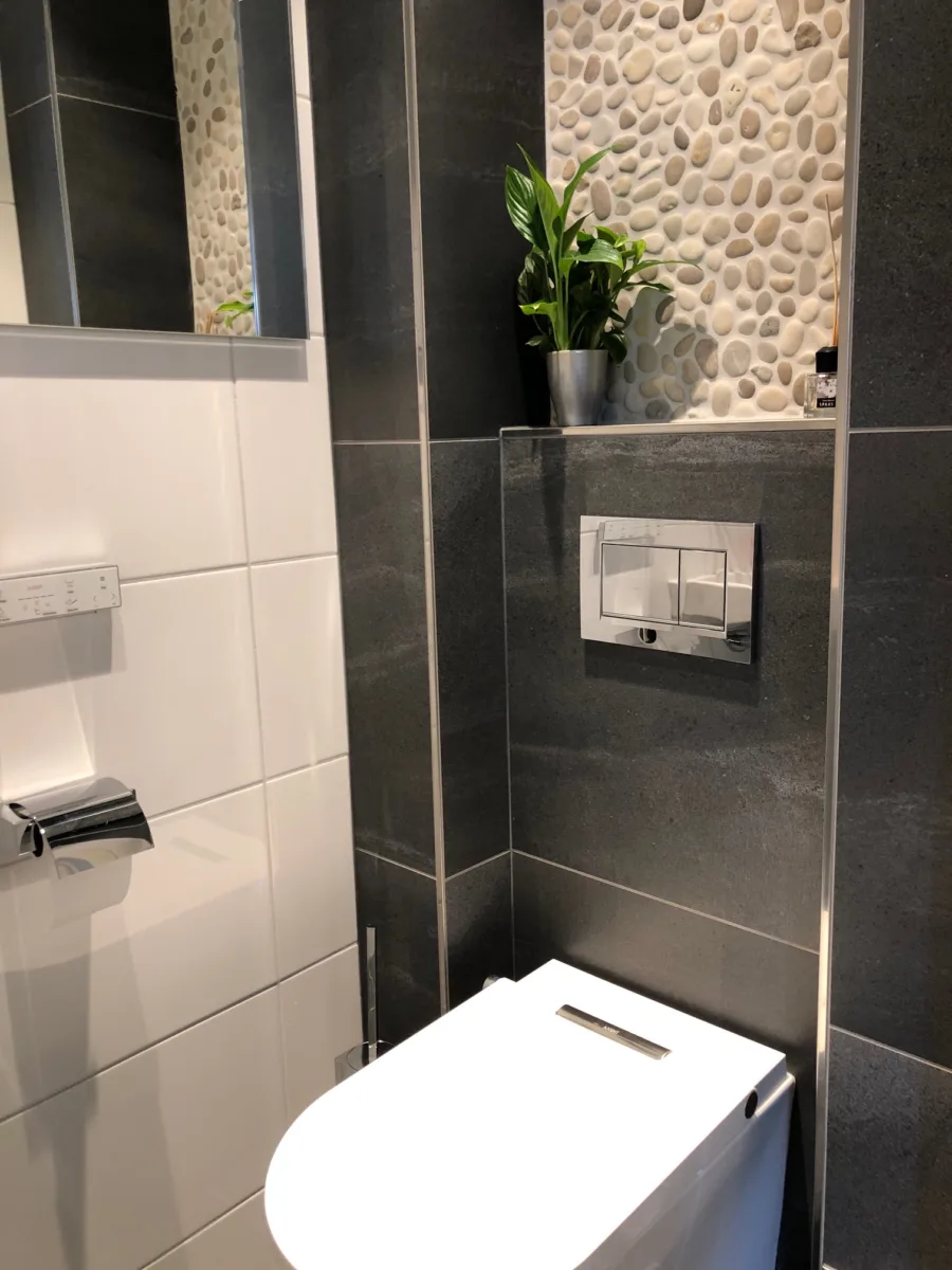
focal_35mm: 28
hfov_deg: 49.7
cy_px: 635
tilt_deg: -10.6
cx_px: 476
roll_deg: +2.4
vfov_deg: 63.4
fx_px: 1027
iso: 40
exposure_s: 1/17
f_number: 1.8
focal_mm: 4
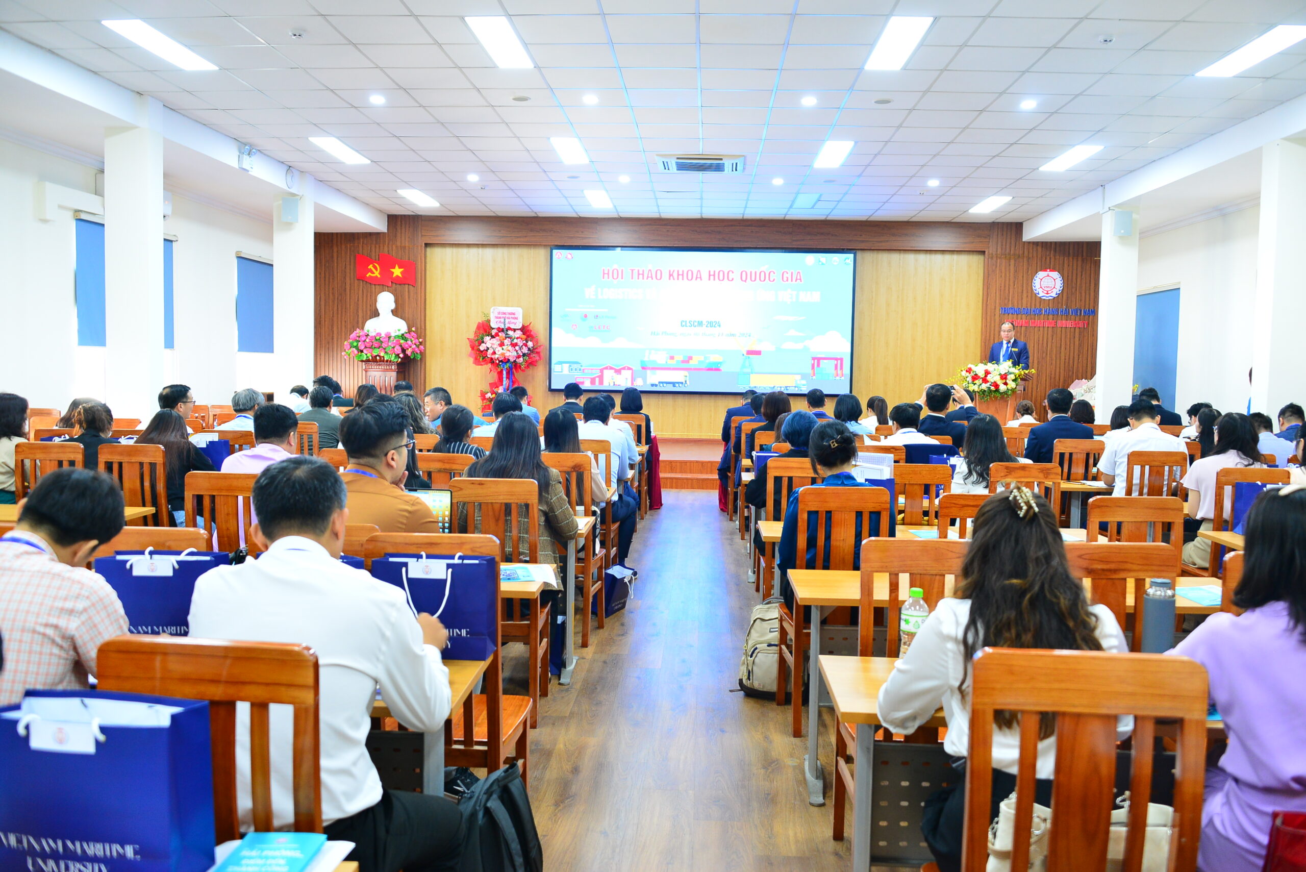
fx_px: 1016
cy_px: 436
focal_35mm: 28
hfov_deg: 65.5
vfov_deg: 46.4
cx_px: 653
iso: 1250
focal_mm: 28
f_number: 4.5
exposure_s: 1/40
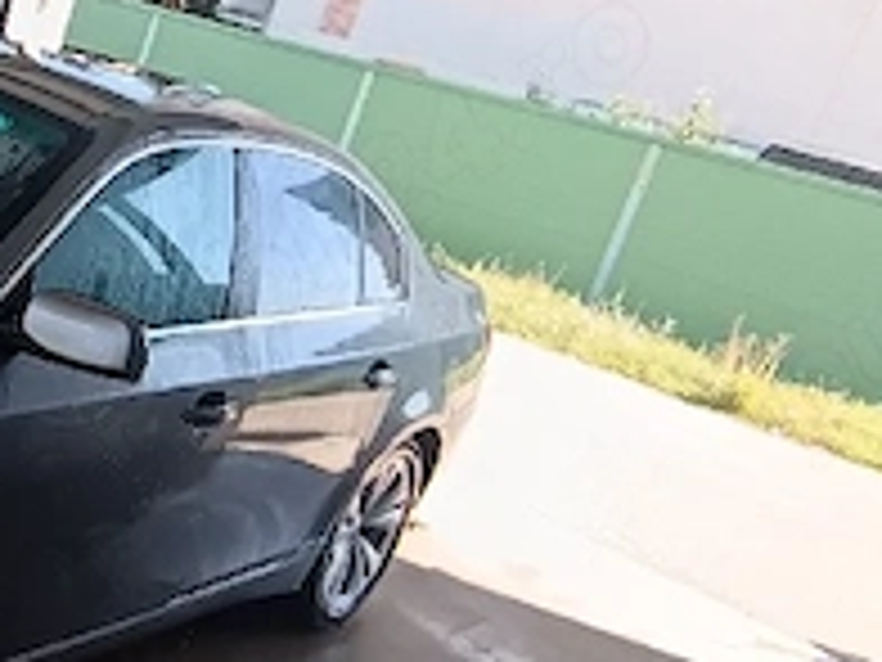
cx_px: -162
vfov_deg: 27.9
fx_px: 1325
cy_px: 239
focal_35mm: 52
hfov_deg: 31.3
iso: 112
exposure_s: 1/120
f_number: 2.2
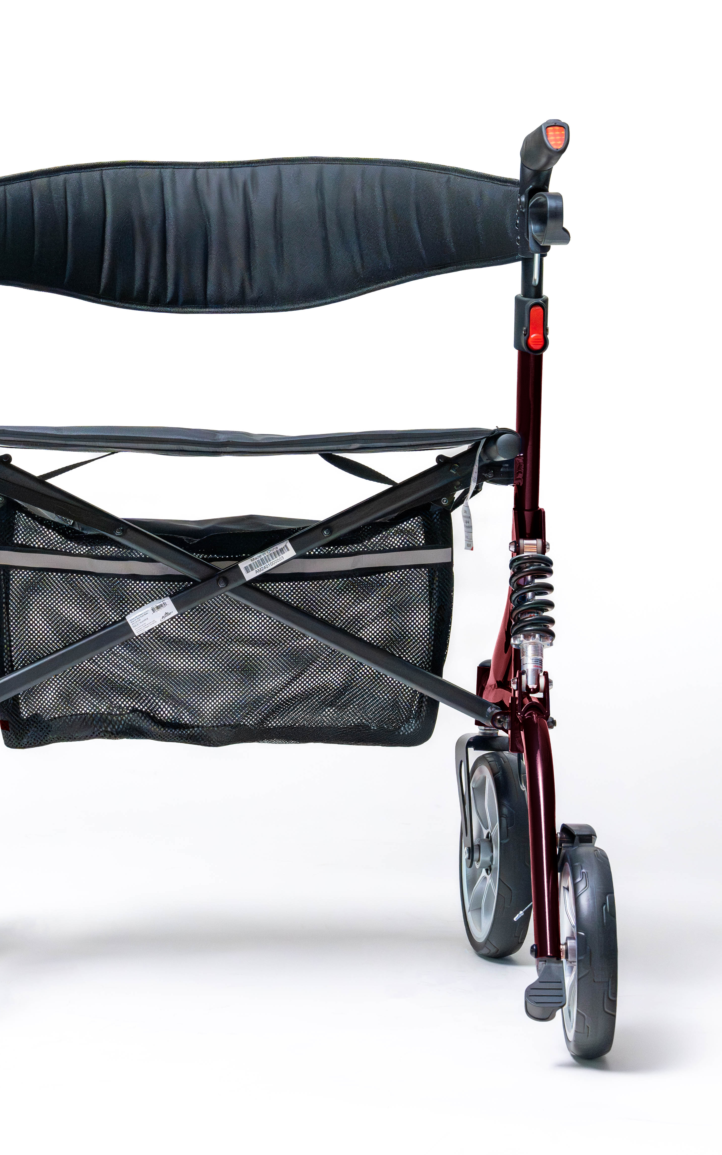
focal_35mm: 72
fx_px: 2266
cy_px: 577
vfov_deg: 28.6
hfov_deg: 18.0
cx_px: 233
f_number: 8
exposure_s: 1/200
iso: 8000
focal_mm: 47
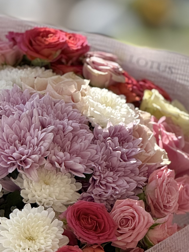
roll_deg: -1.6
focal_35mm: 288
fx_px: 2097
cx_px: 13
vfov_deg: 6.8
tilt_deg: -6.7
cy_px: 291
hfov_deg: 5.2
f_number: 2.8
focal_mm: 15.66
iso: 64
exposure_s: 1/591
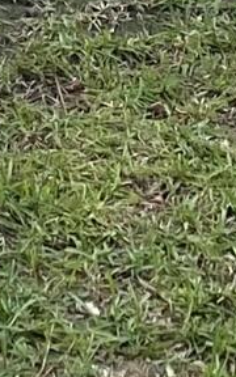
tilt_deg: -4.2
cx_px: 80
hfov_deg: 4.6
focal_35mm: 287
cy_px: -1038
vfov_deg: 6.2
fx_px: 2953
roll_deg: -1.9
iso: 32
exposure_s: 1/522
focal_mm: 4.25
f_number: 1.8
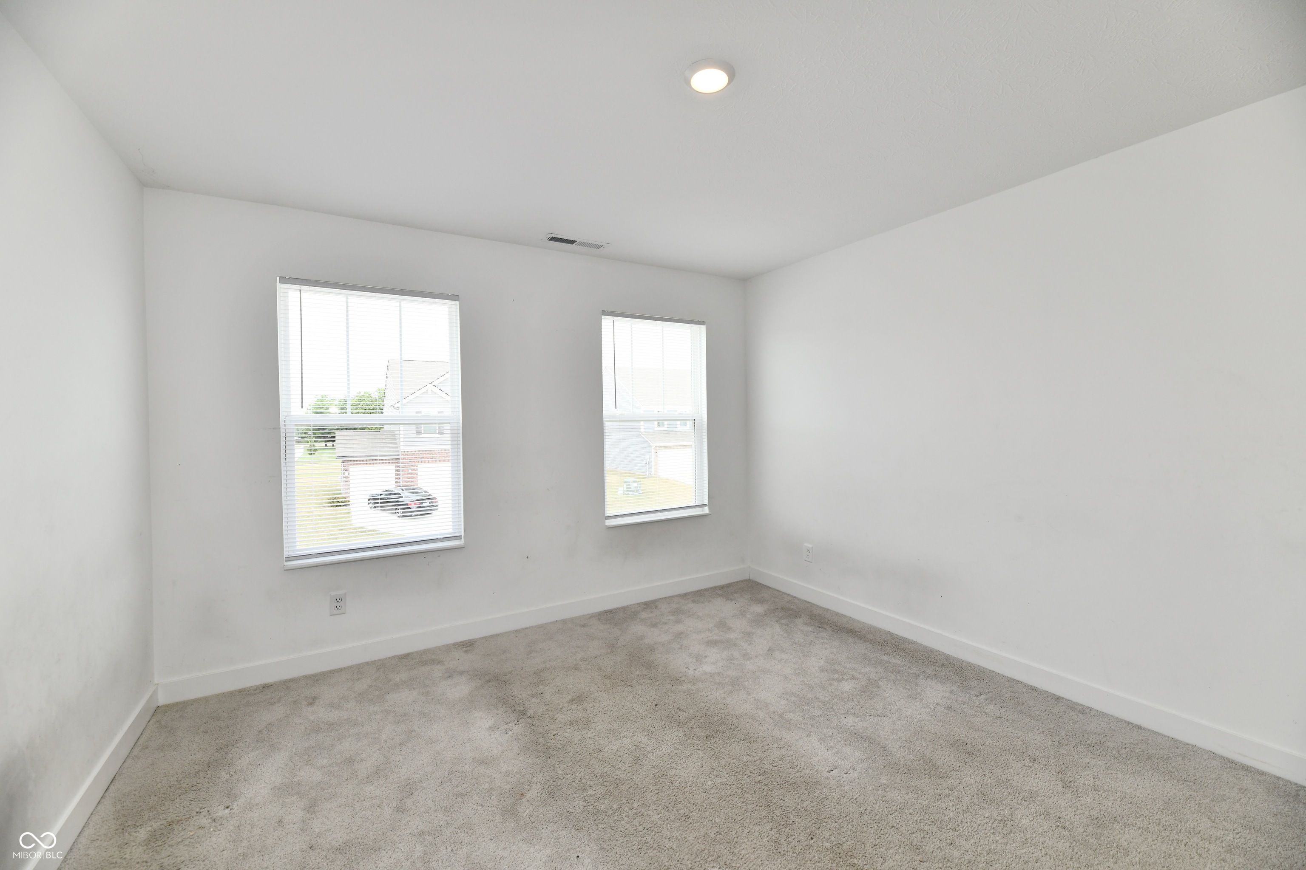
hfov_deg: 104.3
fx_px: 508
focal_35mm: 14
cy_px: 435
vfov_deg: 81.2
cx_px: 653
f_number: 7.1
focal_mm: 14
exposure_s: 1/200
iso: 640
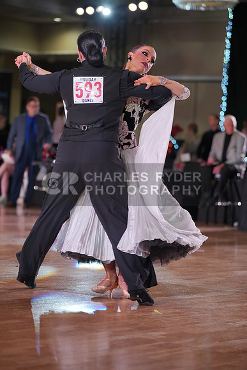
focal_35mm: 115
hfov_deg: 11.9
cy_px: 185
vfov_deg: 17.8
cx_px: 124
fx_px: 1183
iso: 800
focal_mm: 115
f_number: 2.8
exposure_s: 1/500
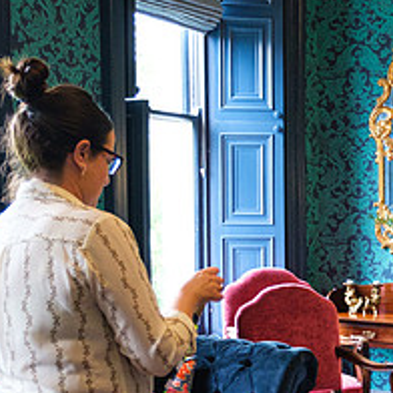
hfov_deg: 20.1
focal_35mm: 81
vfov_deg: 21.2
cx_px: 471
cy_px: 298
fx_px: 1040
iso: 1600
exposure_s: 1/160
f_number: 2.8
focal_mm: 21.3
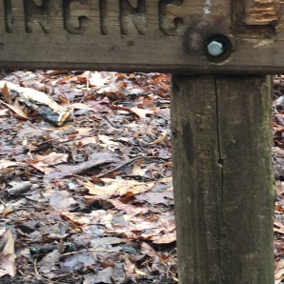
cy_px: 56
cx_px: 301
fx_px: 817
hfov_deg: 19.0
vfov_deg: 19.5
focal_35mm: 88
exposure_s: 1/60
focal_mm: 4.15
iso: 25
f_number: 2.2
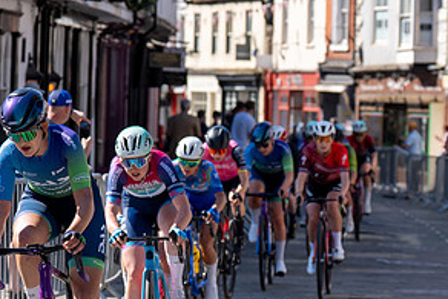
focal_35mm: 222
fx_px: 2764
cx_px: 150
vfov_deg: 6.2
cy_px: 142
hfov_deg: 9.3
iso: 100
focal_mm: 75
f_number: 3.5
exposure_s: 1/1000
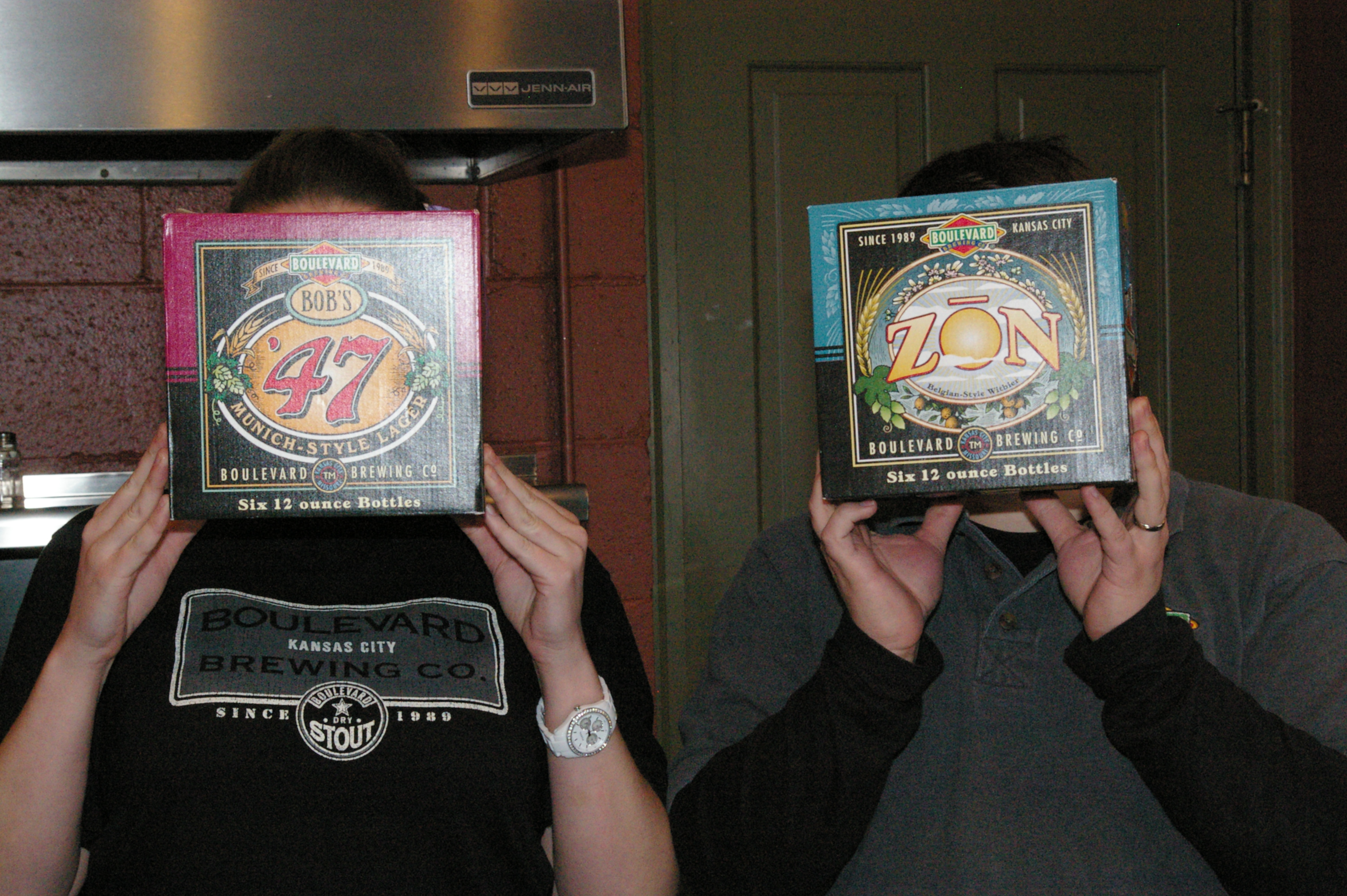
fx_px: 2243
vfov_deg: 22.6
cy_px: 448
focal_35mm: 60
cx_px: 674
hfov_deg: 33.4
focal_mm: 40
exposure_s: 1/60
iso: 3200
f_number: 11
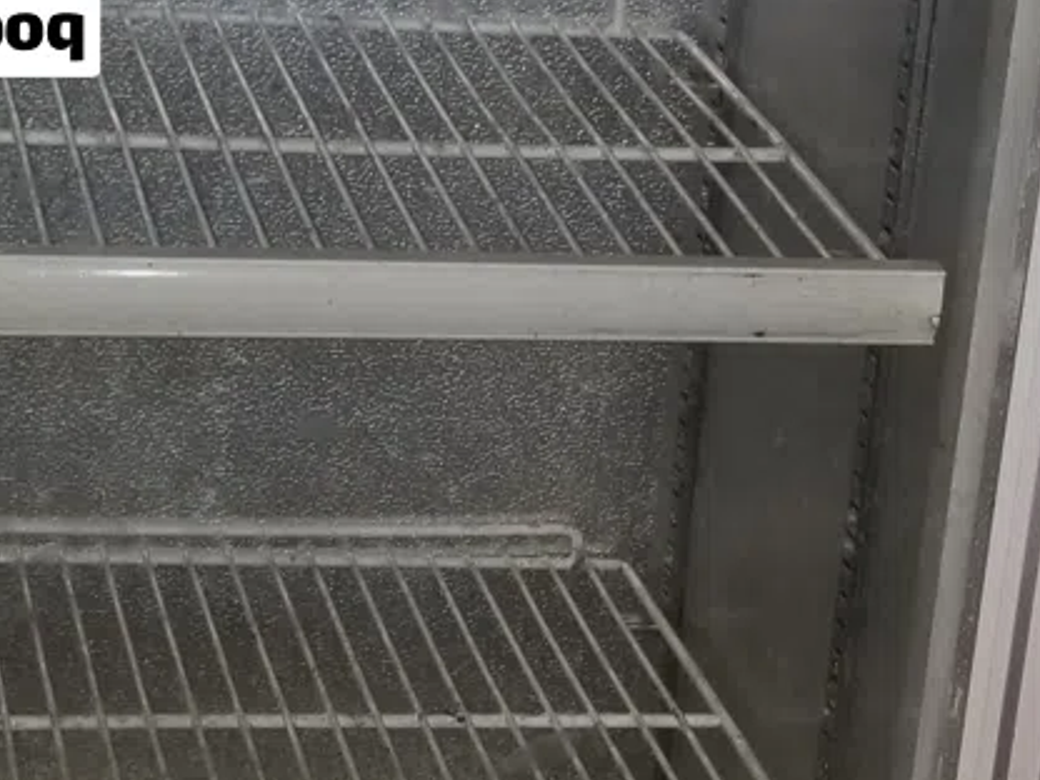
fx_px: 1202
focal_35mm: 40
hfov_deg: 46.8
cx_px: 478
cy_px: 438
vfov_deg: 35.9
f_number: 1.7
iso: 125
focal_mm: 4.3
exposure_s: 1/15
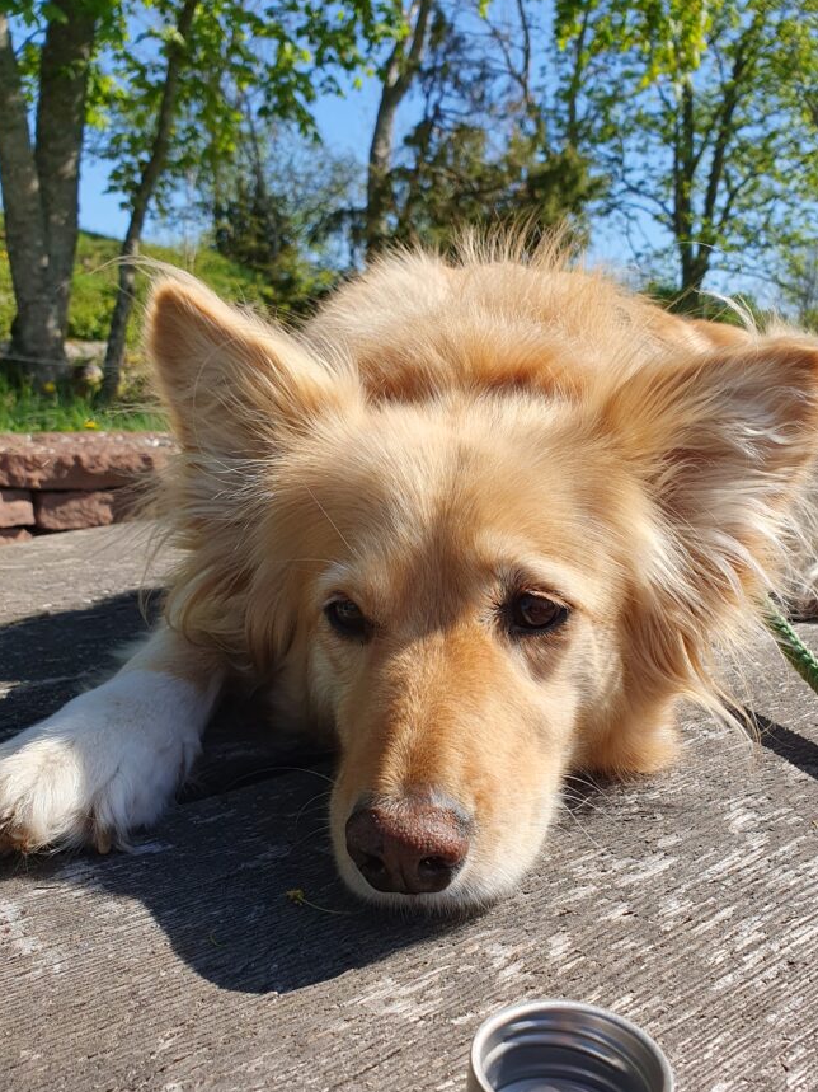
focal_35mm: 31
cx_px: 480
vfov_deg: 58.3
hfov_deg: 45.2
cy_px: 590
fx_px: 977
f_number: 2.4
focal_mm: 4.32
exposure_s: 1/1352
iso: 50
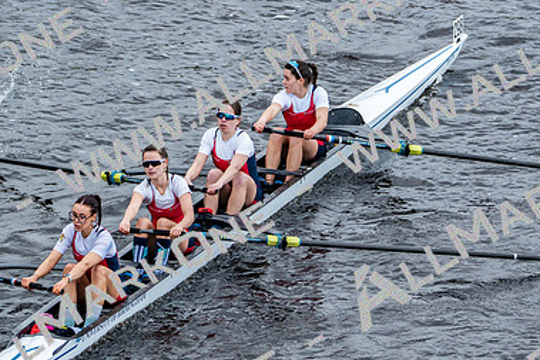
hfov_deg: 4.5
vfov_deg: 3.0
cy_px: 197
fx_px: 6842
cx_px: 232
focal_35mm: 456
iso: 1600
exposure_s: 1/1250
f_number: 5.6
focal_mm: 298
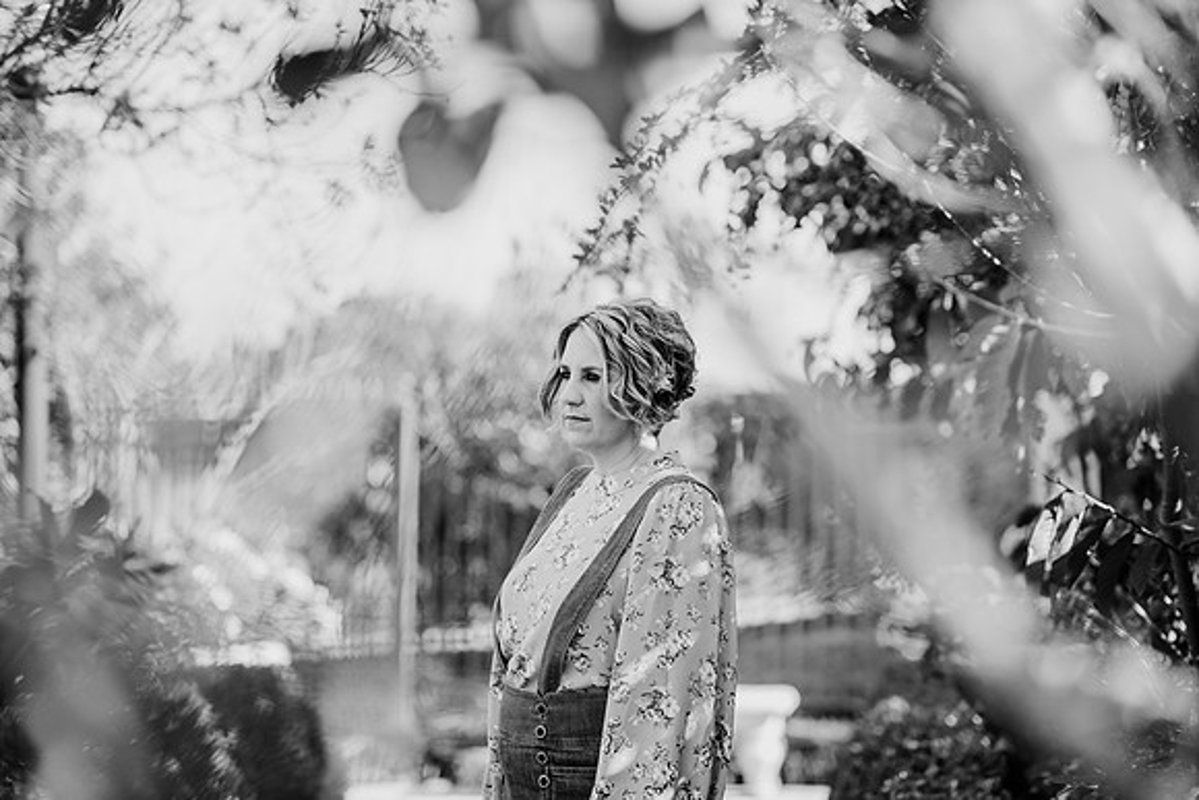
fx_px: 2832
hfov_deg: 23.9
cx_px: 600
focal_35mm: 85
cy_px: 400
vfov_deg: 16.1
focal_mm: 85
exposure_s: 1/800
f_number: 2
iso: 125
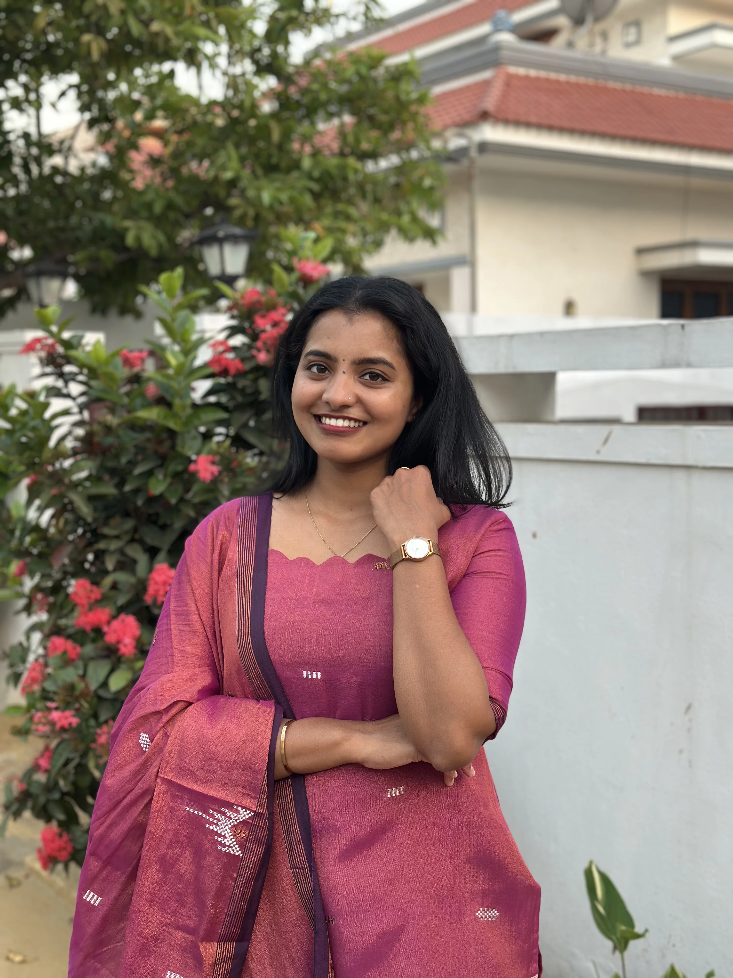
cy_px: 489
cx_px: 366
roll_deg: -0.6
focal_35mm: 48
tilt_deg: -3.0
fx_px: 1355
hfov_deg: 30.3
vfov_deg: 39.7
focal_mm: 6.86
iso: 100
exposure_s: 1/121
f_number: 1.78
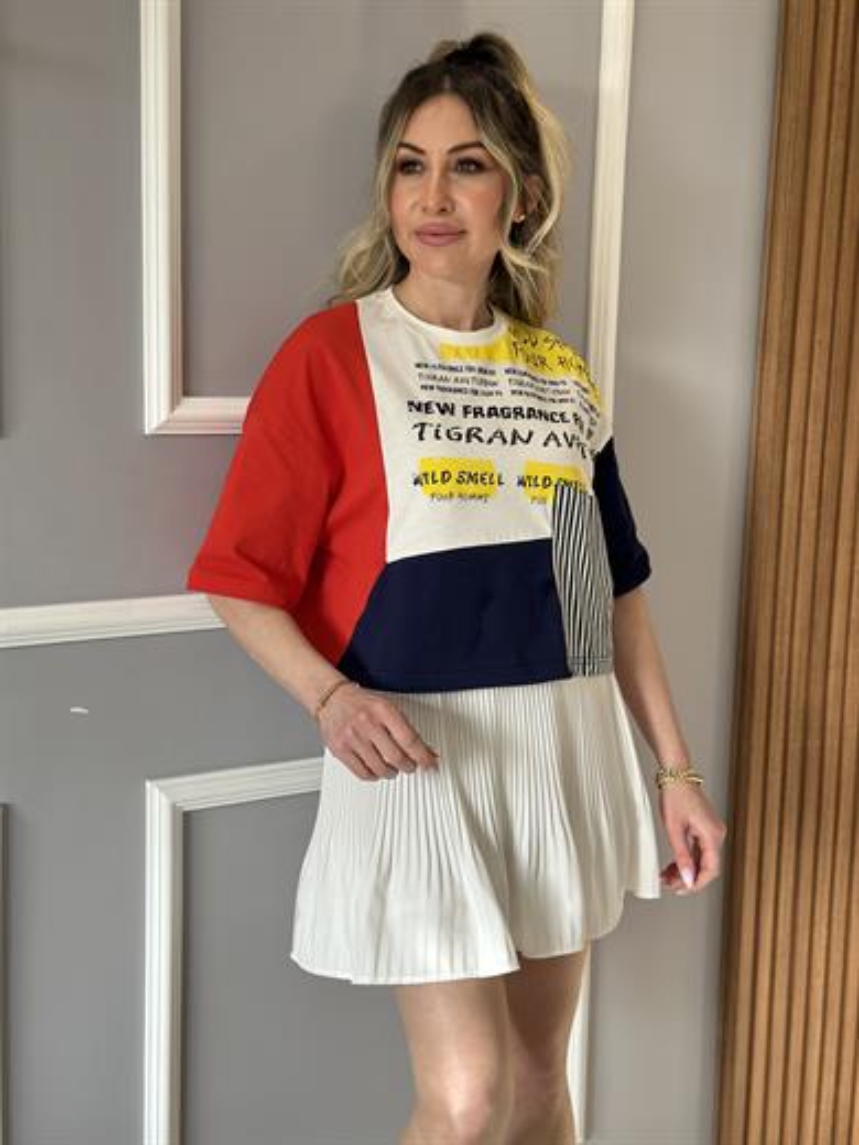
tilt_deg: -8.7
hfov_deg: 30.3
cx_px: 430
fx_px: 1588
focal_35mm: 48
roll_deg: -2.3
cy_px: 572
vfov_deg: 39.7
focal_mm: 6.86
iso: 80
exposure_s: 1/213
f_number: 1.78
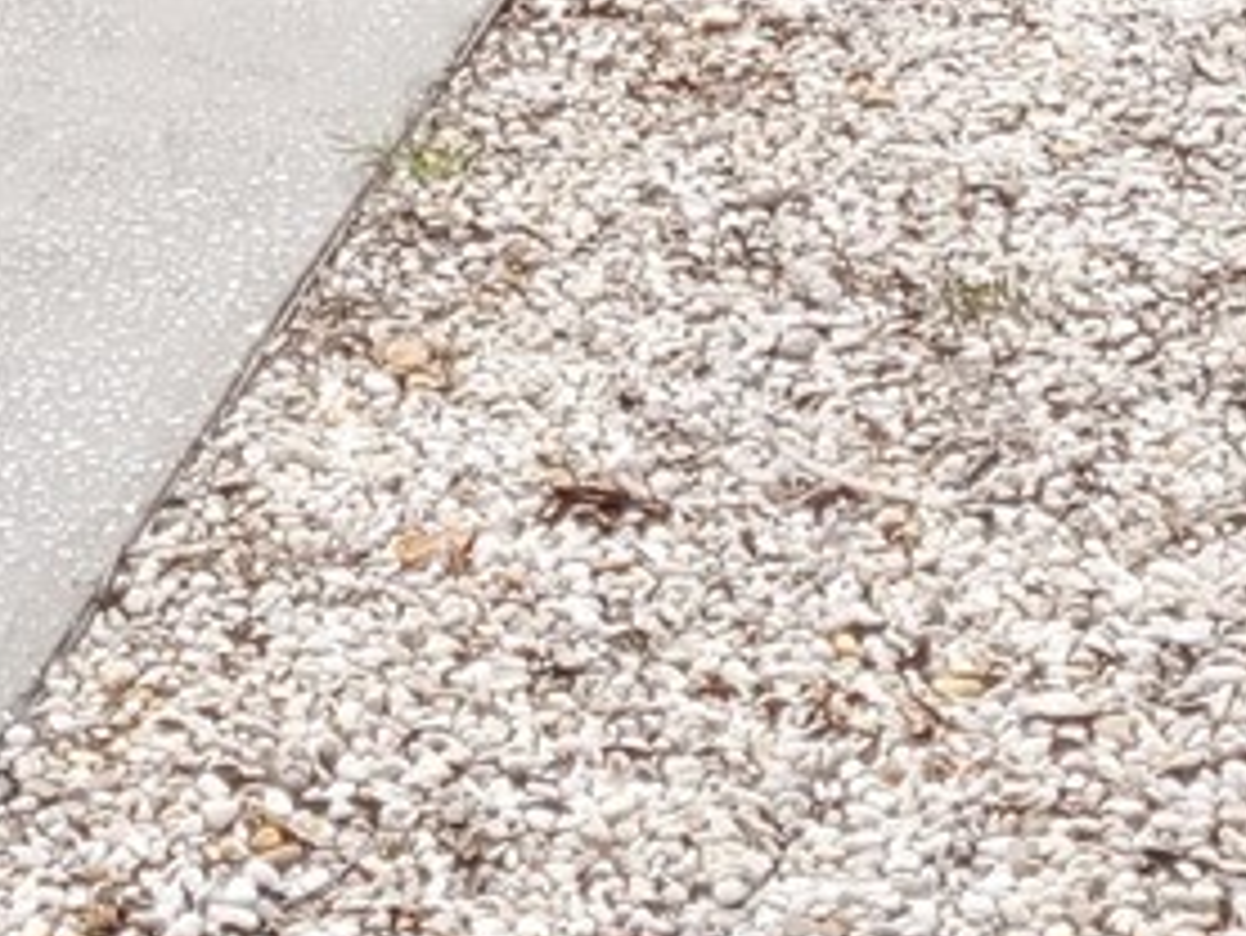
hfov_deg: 13.1
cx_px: 198
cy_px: -1192
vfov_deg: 9.1
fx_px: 5402
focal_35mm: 150
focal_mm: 5.4
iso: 40
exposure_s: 1/2628
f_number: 1.8
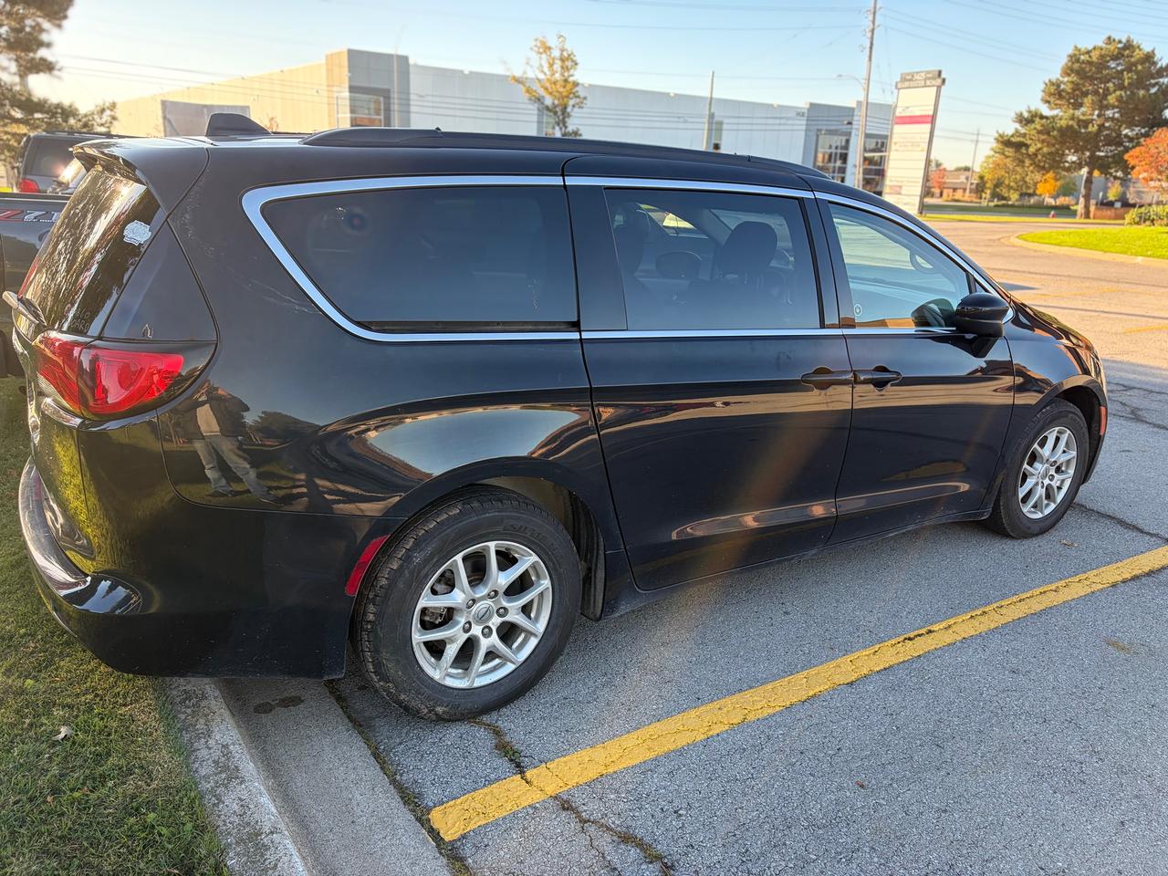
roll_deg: -1.8
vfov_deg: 53.1
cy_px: 438
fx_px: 877
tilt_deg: -14.6
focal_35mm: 26
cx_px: 584
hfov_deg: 67.3
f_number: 1.6
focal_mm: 5.96
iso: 64
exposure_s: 1/404
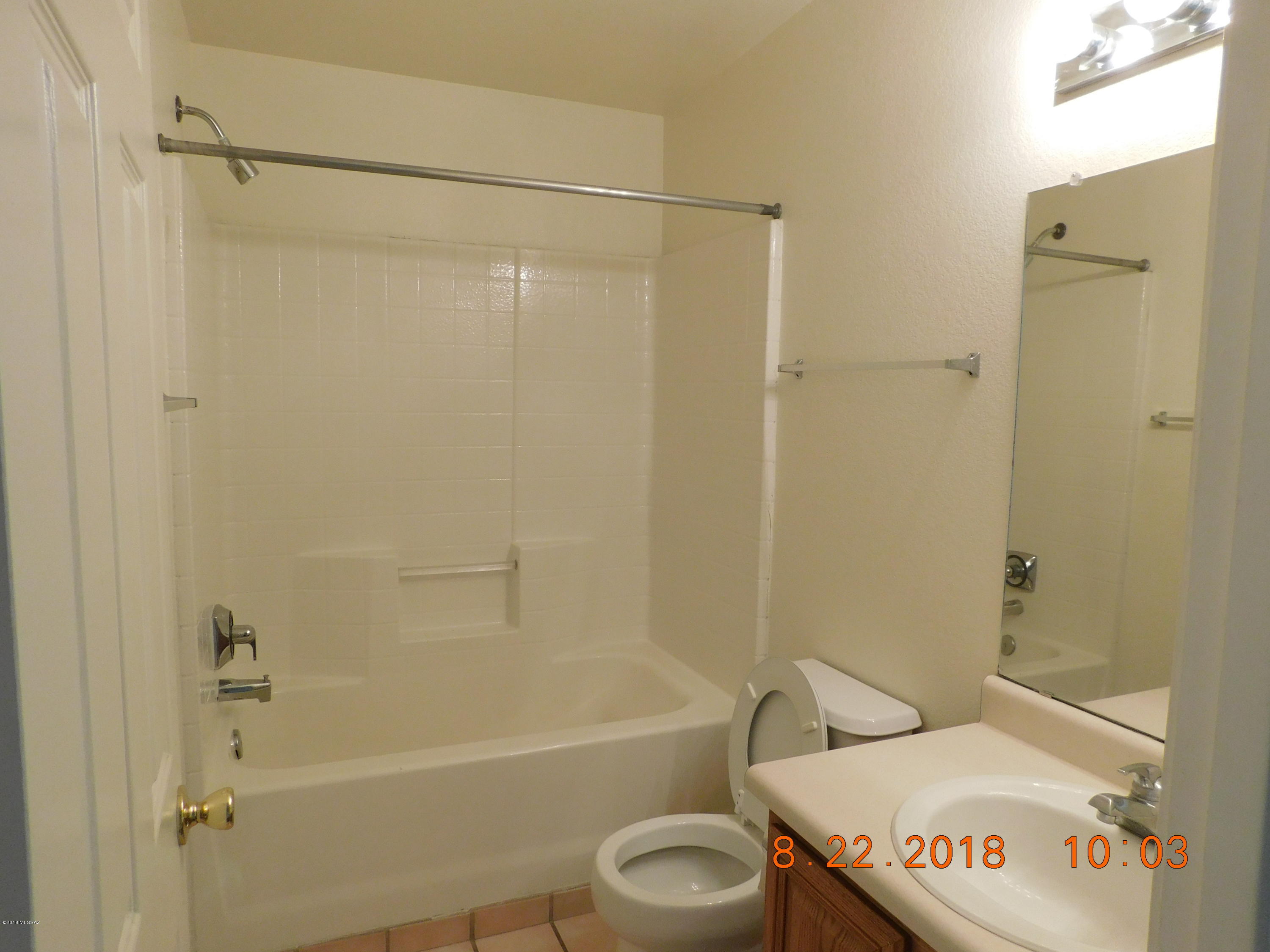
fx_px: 844
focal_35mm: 23
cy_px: 476
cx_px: 635
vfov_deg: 58.9
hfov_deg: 73.9
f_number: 3
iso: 200
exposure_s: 1/30
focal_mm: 4
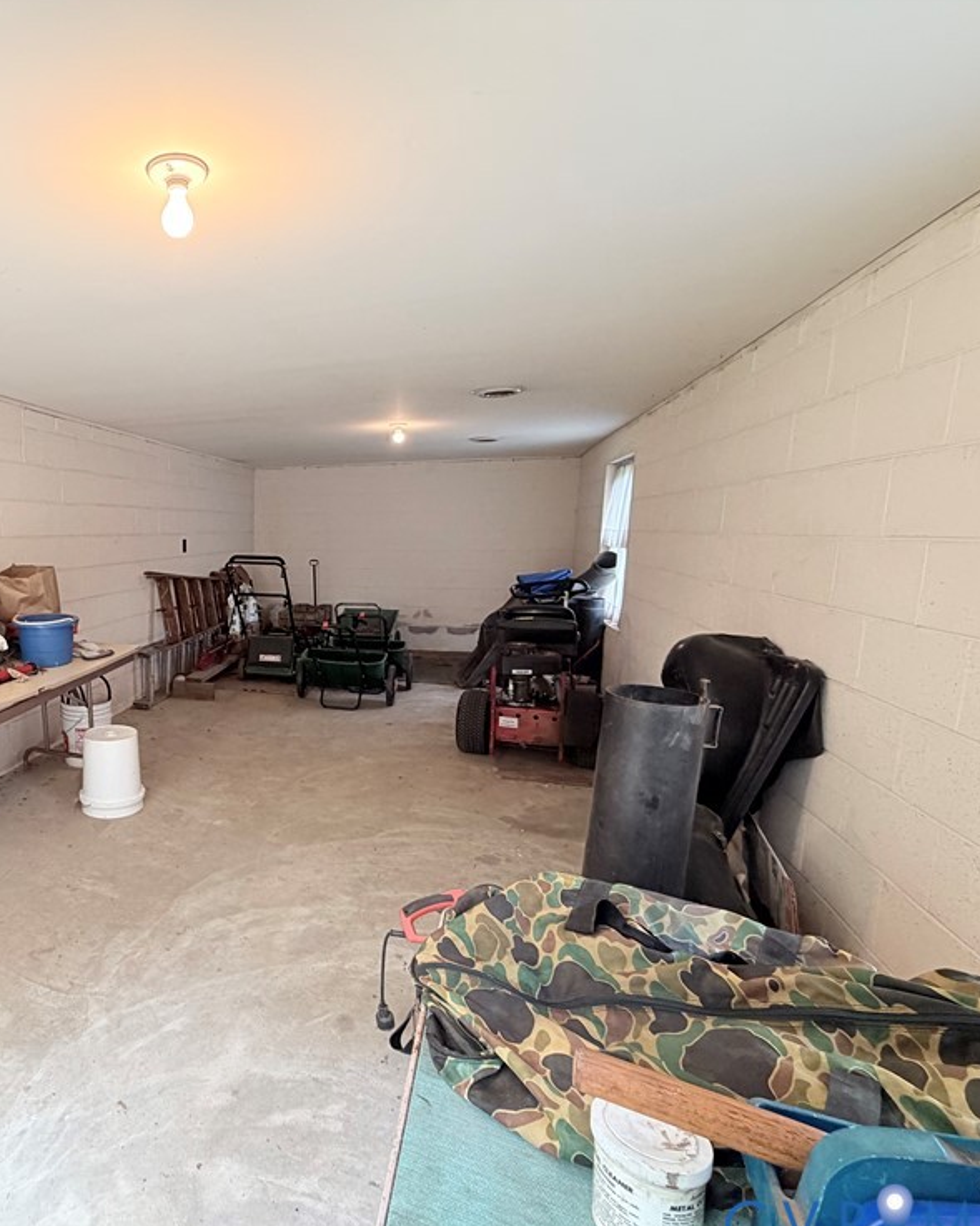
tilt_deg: -7.0
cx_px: 213
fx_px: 689
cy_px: 630
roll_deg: +0.0
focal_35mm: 19
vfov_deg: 83.3
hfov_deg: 65.3
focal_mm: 2.22
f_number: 2.2
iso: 250
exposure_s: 1/120
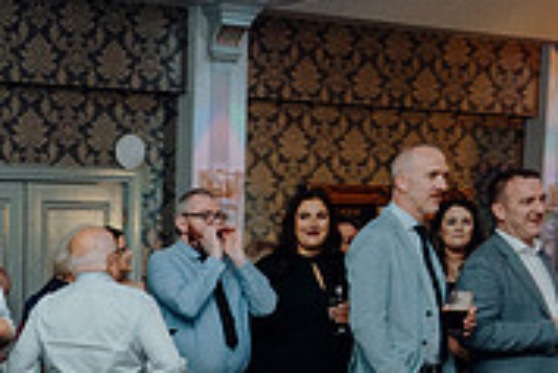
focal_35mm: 78
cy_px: 437
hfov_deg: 23.9
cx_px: -88
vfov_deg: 16.8
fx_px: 1210
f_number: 3.5
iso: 2500
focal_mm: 24
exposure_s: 1/160
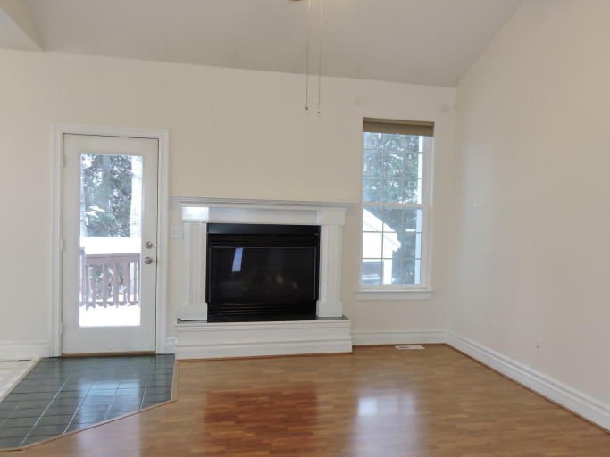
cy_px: 239
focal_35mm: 36
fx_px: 634
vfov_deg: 39.6
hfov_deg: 50.8
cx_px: 385
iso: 250
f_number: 3.3
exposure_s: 1/40
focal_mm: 4.3
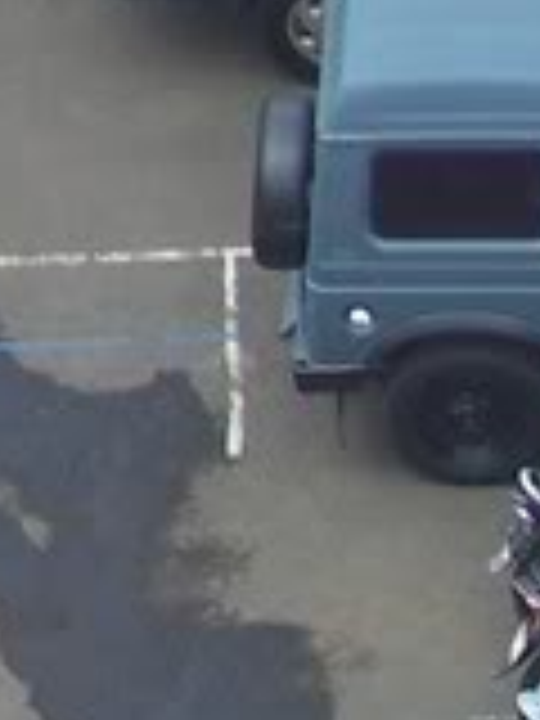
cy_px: 1260
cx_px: 1174
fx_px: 37231
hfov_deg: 0.8
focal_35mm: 1790
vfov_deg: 1.1
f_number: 3.6
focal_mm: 59.2
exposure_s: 1/250
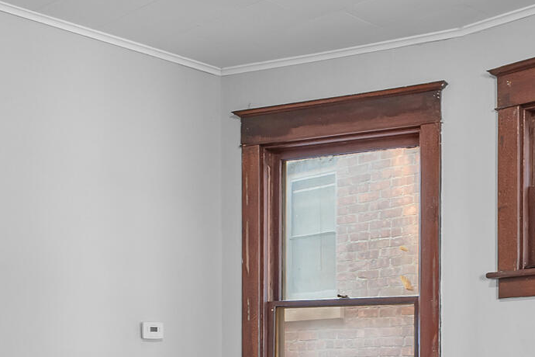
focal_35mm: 58
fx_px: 862
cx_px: 372
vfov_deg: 22.4
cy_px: 365
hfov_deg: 34.1
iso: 250
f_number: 5.6
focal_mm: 16
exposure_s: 1/4
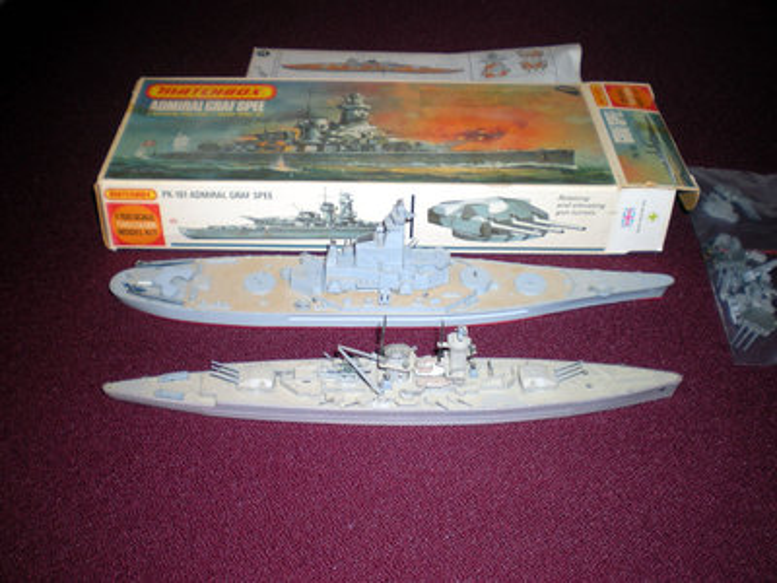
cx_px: 388
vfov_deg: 37.7
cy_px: 292
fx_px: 853
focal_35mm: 38
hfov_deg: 49.0
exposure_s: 1/60
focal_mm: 6.3
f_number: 3.1
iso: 64
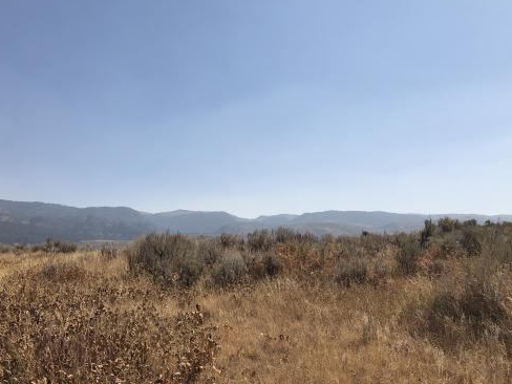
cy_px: 209
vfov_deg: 37.7
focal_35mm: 38
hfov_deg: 48.8
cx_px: 221
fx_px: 562
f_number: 1.8
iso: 20
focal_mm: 3.99
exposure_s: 1/3690
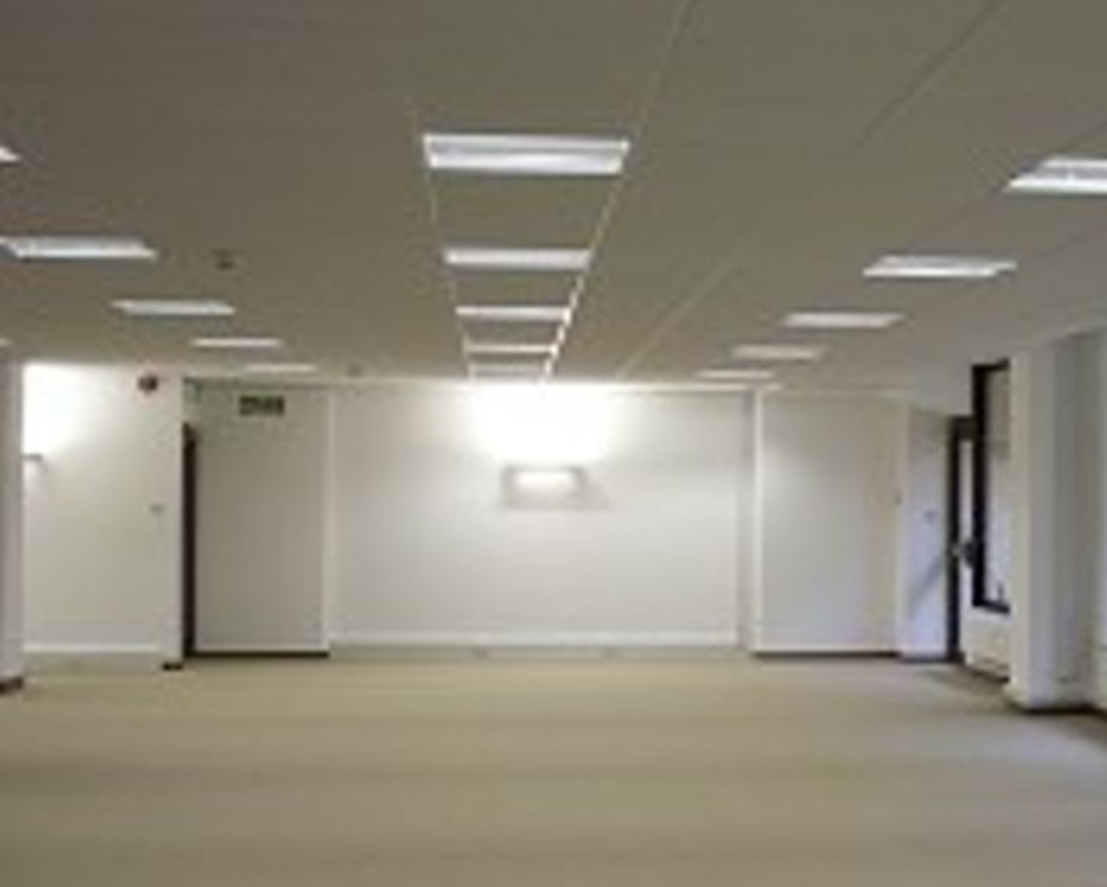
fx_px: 1868
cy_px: 447
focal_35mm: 57
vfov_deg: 26.7
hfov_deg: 32.2
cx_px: 872
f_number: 3.4
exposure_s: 1/60
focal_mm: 7.9
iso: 200
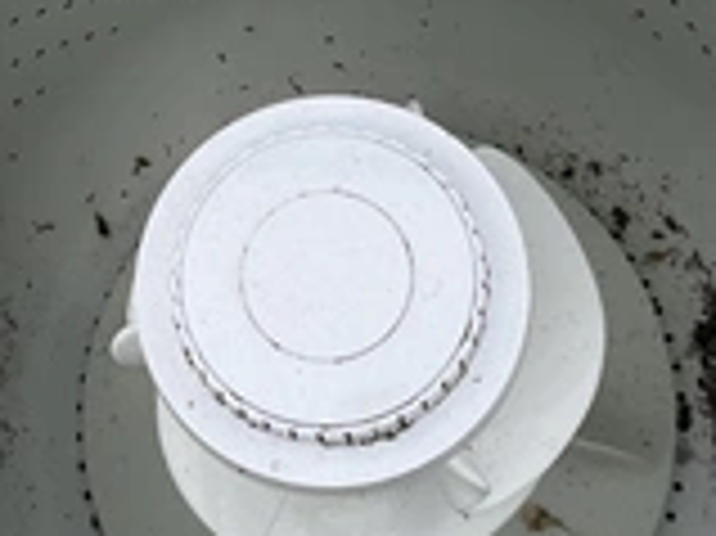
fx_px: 1509
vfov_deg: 20.1
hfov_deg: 26.7
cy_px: 266
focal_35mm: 73
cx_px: 329
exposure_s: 1/1848
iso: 25
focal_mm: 3
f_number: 1.8
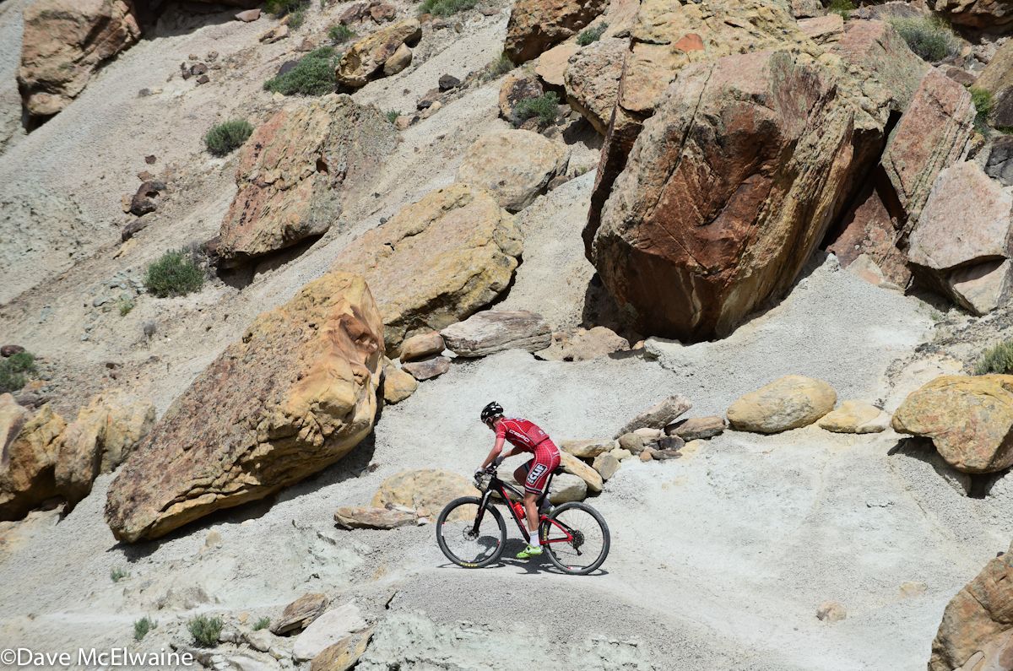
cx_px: 506
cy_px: 336
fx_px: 5617
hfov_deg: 10.3
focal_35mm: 200
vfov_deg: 6.8
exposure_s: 1/1000
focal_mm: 200
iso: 80
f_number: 3.2
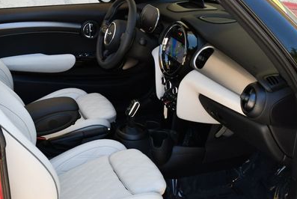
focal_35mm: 58
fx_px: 479
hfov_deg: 34.1
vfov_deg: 23.5
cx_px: 99
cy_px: 108
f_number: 5.6
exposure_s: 1/250
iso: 400
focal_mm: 18
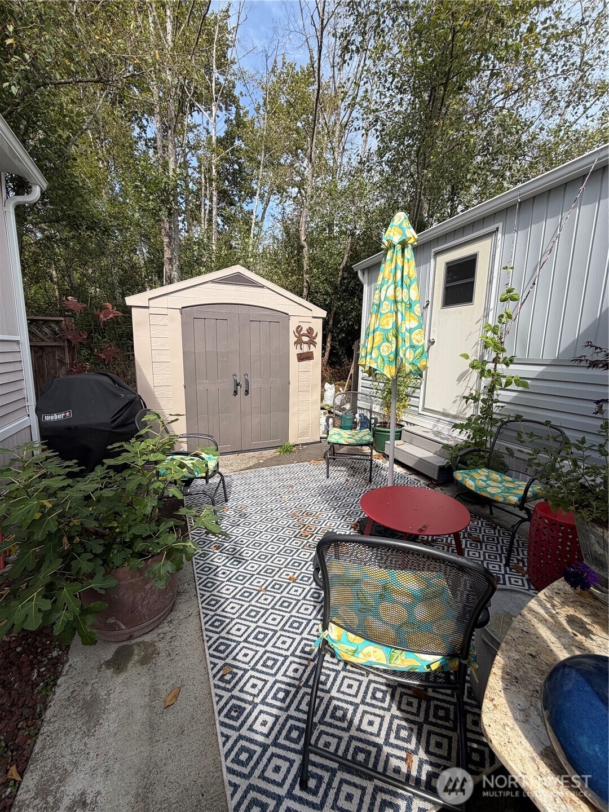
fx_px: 328
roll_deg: -1.4
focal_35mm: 14
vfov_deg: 102.1
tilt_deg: -8.1
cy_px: 406
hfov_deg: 85.7
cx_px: 304
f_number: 2.2
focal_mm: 2.22
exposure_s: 1/770
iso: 40
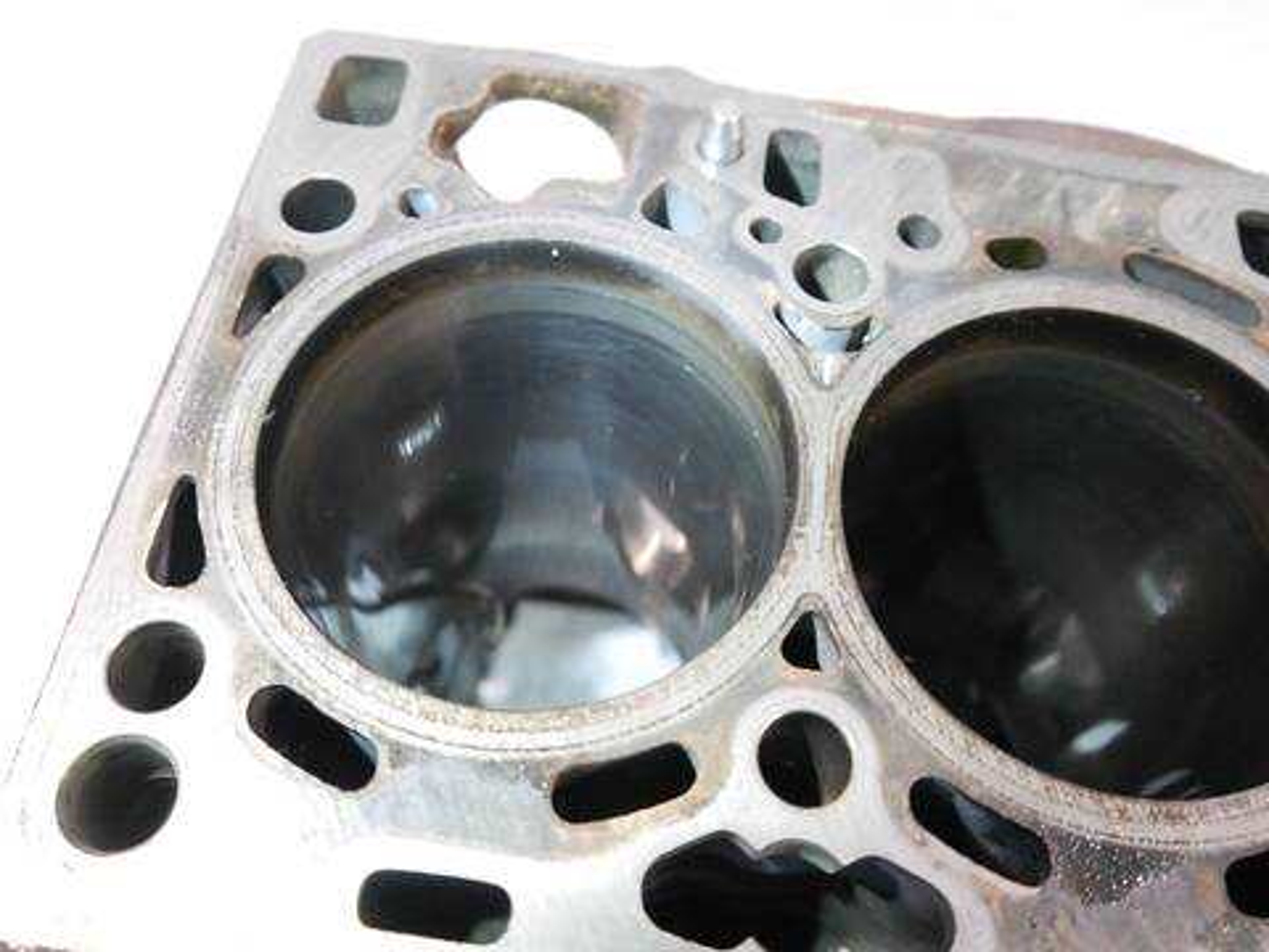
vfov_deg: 46.8
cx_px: 634
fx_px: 1100
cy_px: 476
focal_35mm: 30
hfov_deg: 60.0
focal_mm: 15
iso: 3200
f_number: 3.6
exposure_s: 1/100
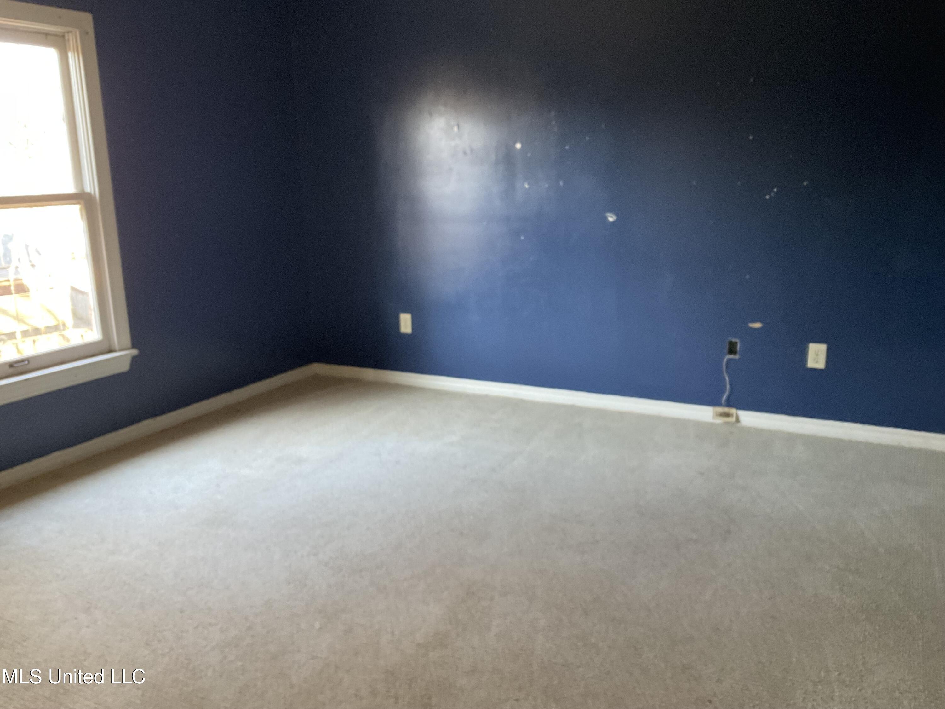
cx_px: 472
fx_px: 792
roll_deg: +0.8
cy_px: 354
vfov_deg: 48.2
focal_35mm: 29
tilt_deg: -12.0
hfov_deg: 61.7
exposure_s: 1/60
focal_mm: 3
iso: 250
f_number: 1.8
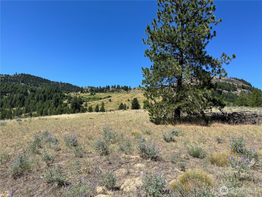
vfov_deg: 56.8
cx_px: 131
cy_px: 98
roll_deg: -2.2
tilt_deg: +8.6
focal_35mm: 24
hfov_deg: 71.6
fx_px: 182
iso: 80
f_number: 1.78
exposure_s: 1/3597
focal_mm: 6.76
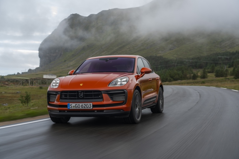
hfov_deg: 35.0
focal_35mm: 57
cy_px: 80
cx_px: 120
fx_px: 378
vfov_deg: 23.8
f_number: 4
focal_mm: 57
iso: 50
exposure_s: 1/15
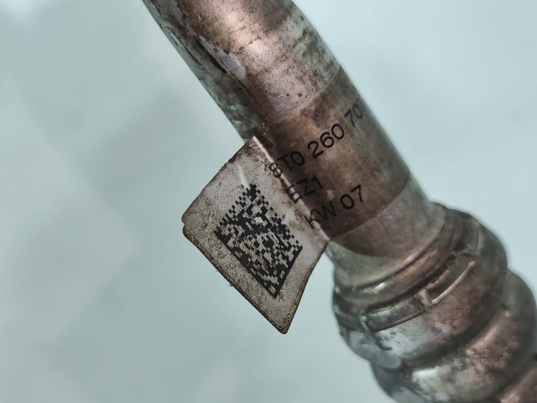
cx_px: 278
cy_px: 211
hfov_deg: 38.2
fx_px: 776
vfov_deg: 29.1
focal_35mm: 50
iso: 200
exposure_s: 1/100
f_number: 1.7
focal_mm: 6.07
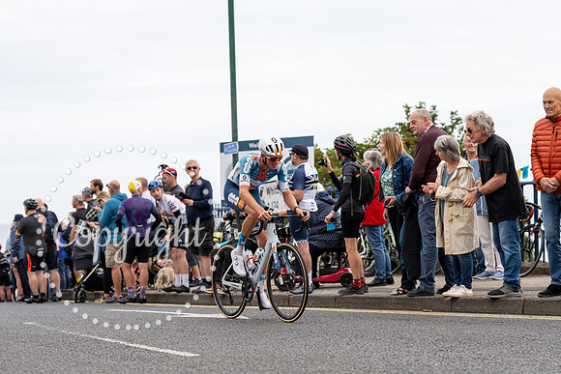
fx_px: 1216
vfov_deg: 17.5
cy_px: 187
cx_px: 280
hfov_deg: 26.0
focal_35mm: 78
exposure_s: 1/1000
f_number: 3.5
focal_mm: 78
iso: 320
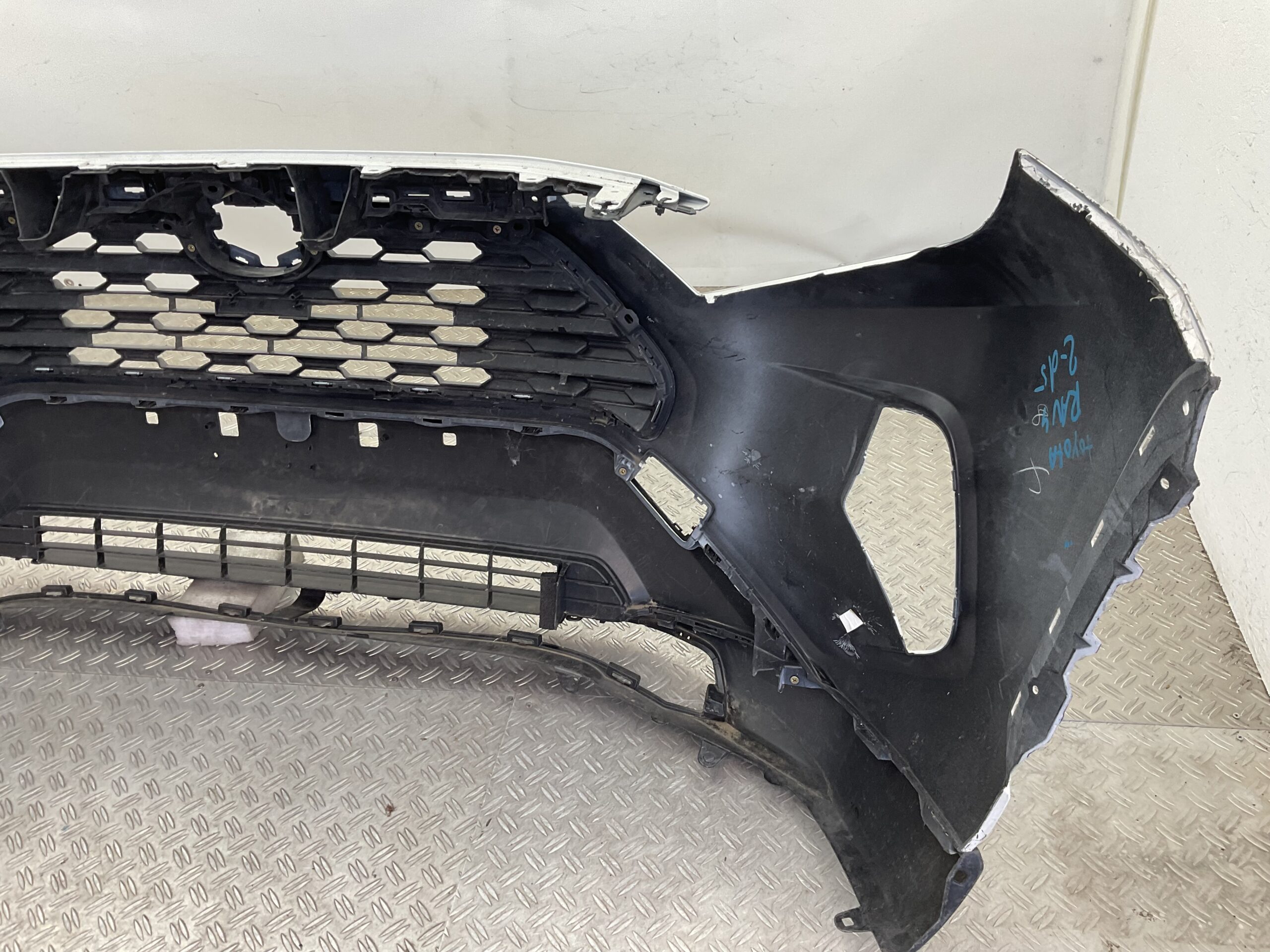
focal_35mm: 29
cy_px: 476
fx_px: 1064
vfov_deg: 48.2
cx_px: 635
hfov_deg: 61.7
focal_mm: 3
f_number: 1.8
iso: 40
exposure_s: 1/120
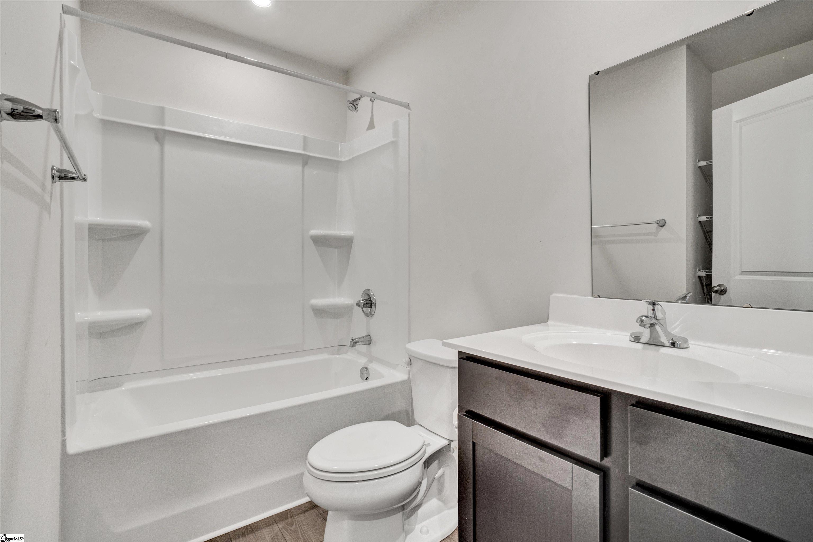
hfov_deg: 100.4
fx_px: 339
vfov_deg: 77.3
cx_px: 406
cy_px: 271
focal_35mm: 15
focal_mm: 10
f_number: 8
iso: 400
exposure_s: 1/10
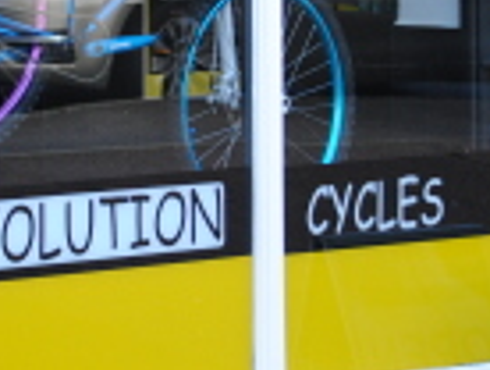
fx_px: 4166
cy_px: 23
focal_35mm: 294
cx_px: 202
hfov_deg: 6.7
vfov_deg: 5.1
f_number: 4
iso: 400
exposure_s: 1/250
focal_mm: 55
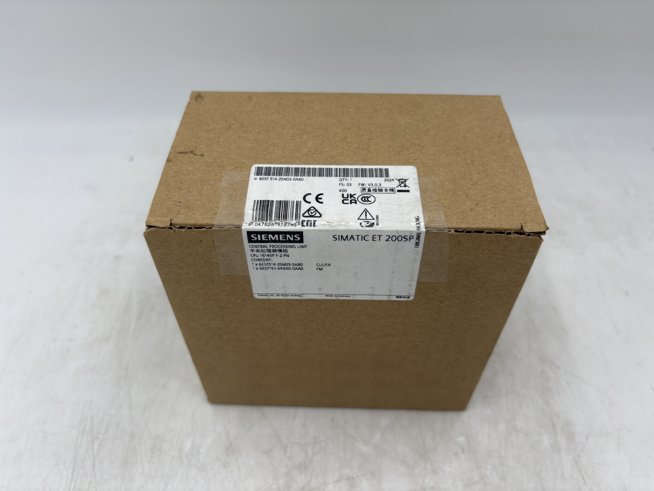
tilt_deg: -48.4
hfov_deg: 67.3
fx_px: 491
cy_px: 246
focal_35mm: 26
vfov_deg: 53.1
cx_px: 327
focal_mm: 5.96
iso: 50
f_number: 1.6
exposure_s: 1/478
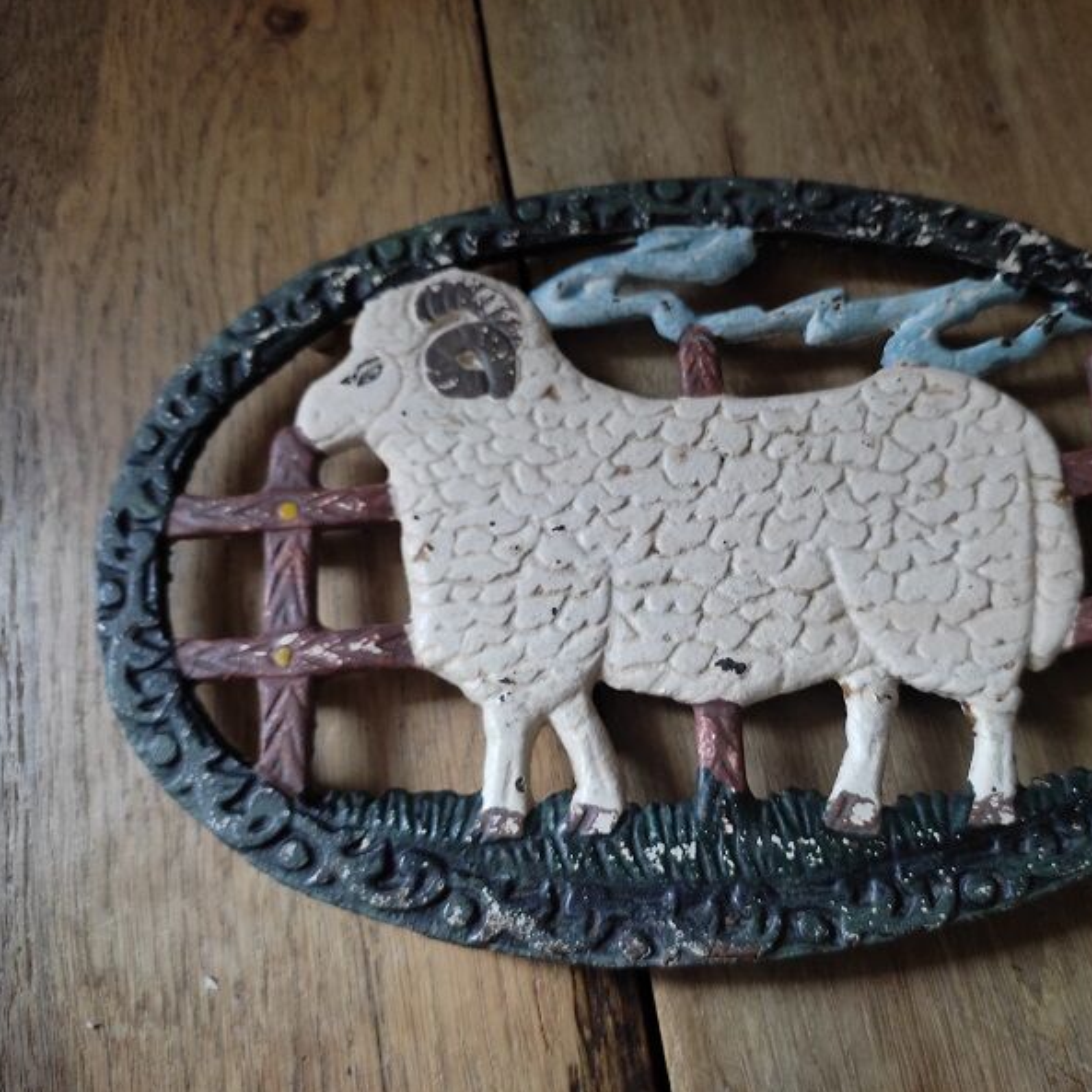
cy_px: 547
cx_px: 665
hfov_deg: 52.1
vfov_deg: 52.5
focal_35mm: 31
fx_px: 1106
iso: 1271
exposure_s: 1/25
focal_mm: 4.74
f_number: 1.79
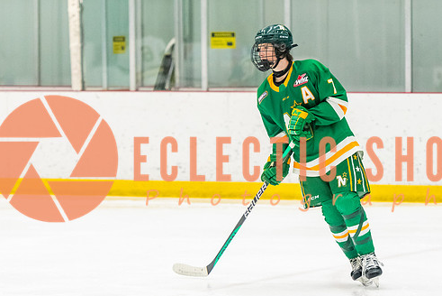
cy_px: 151
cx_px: 271
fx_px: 2973
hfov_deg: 8.5
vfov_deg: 5.7
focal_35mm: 242
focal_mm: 130
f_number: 2.8
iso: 3200
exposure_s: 1/800
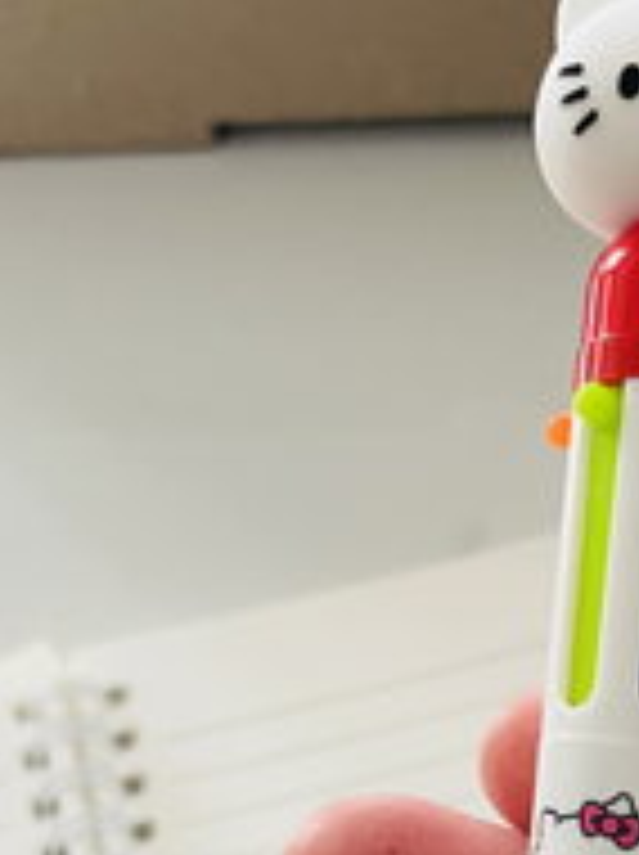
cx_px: 680
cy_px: 1051
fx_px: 1801
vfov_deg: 24.1
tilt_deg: -63.1
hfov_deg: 19.4
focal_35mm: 73
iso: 125
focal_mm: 4.2
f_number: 1.6
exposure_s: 1/97
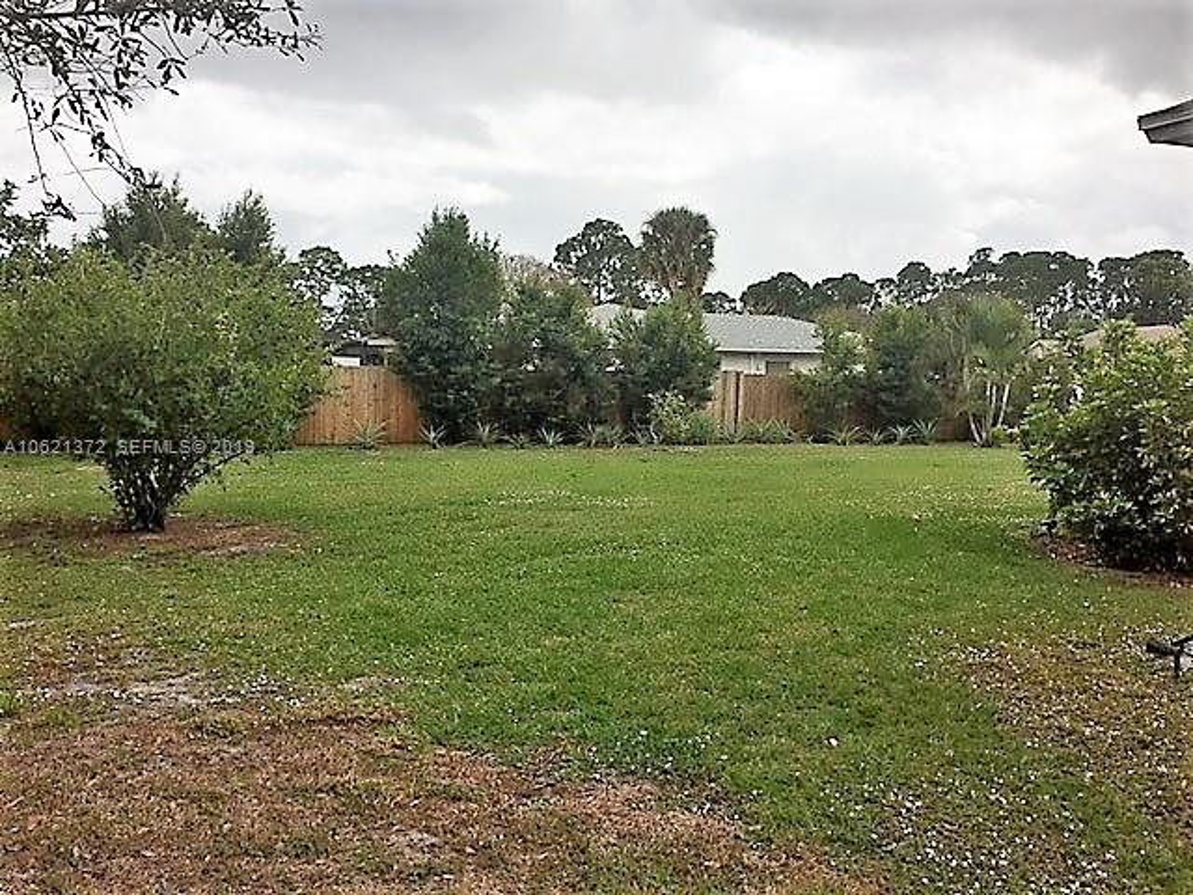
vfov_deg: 48.2
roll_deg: -1.4
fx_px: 999
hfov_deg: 61.7
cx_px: 596
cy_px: 448
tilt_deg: -3.3
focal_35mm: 29
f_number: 2.2
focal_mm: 4.15
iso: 32
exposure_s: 1/2198
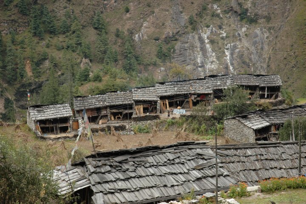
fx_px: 714
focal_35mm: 84
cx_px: 153
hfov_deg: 24.2
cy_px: 102
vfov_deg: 16.3
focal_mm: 56
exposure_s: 1/100
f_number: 5
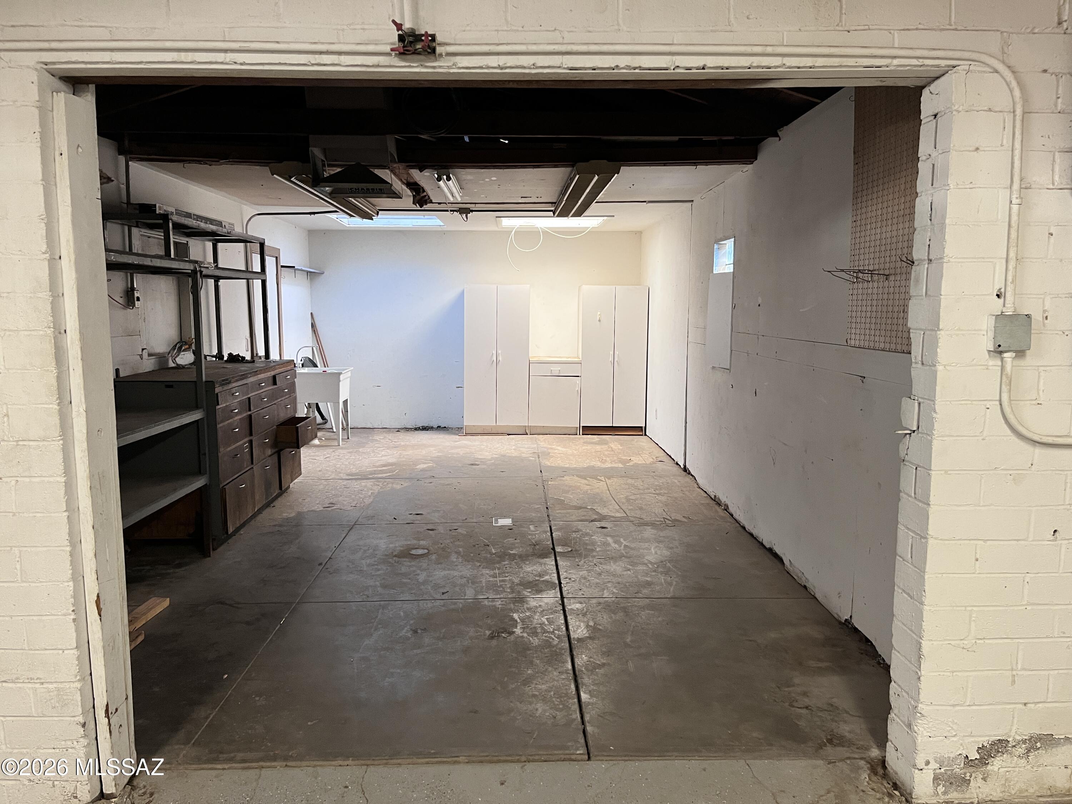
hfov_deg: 67.3
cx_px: 536
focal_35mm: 26
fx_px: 805
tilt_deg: -7.3
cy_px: 402
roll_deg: +0.9
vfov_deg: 53.1
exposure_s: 1/60
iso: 200
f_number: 1.6
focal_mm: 5.1
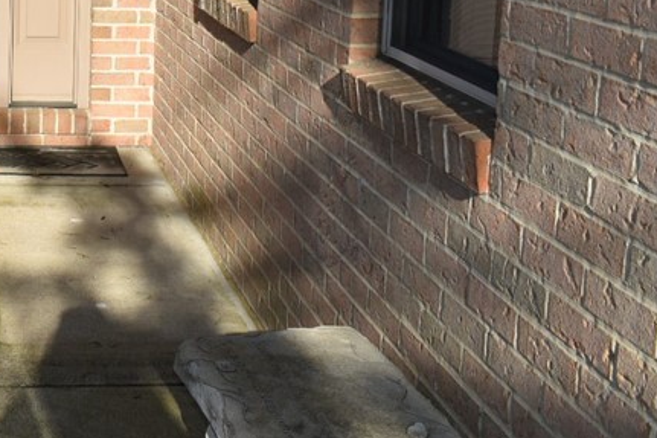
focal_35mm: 68
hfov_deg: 27.9
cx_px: 2
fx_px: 1240
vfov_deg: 19.3
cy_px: -26
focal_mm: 18
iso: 100
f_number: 11
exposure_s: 1/200
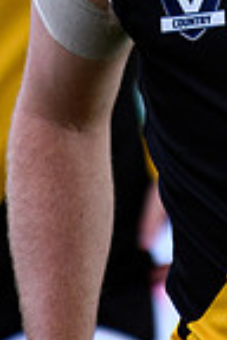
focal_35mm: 1789
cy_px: -272
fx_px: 16920
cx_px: 150
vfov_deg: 1.2
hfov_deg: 0.8
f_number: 2.8
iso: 900
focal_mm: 200
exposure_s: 1/2500
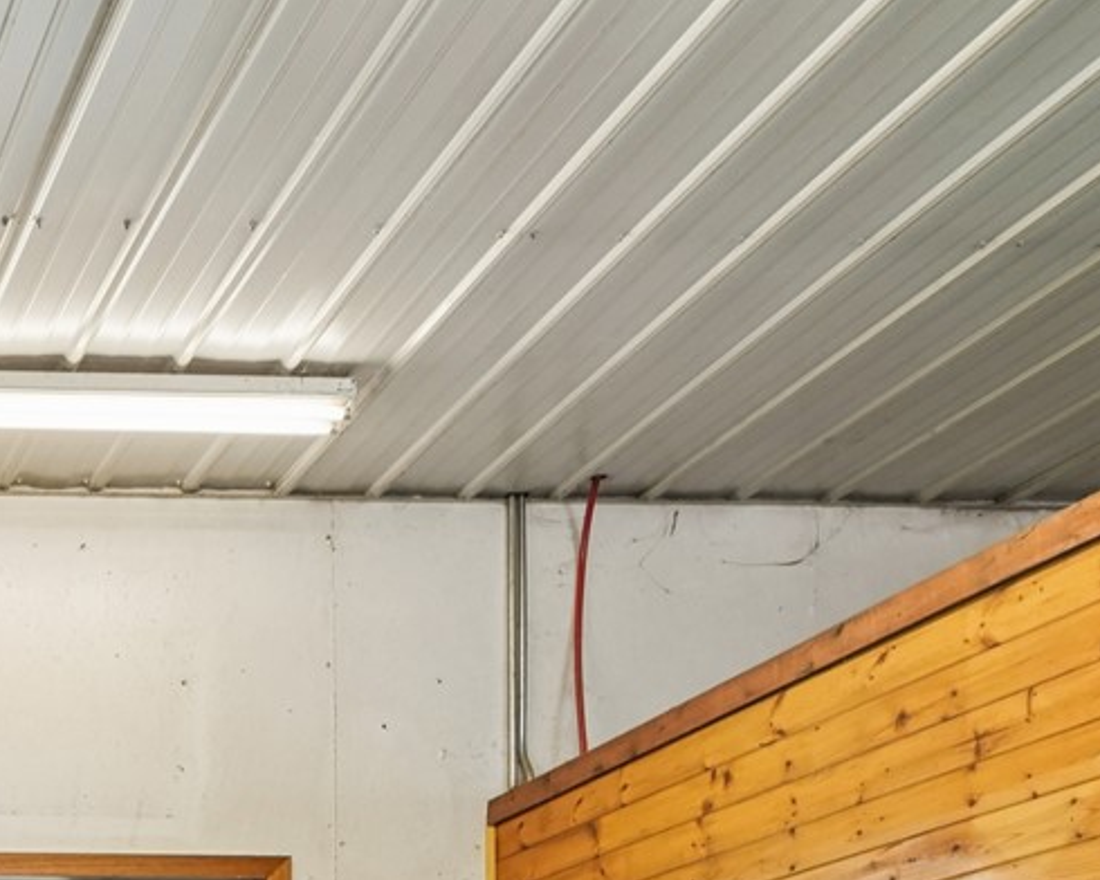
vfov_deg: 24.3
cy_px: 1229
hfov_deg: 28.2
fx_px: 1693
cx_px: -407
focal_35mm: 52
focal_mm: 16
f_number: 5.6
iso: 1600
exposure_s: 1/160
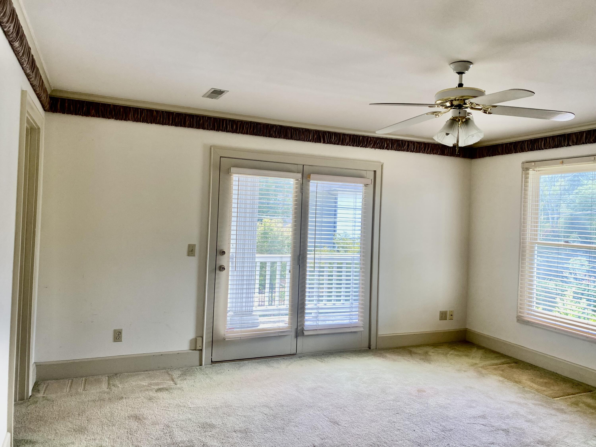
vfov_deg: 53.1
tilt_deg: -1.2
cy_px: 224
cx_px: 298
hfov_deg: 67.3
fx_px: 448
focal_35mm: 26
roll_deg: -1.9
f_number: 1.8
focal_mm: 4.25
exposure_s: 1/120
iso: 100
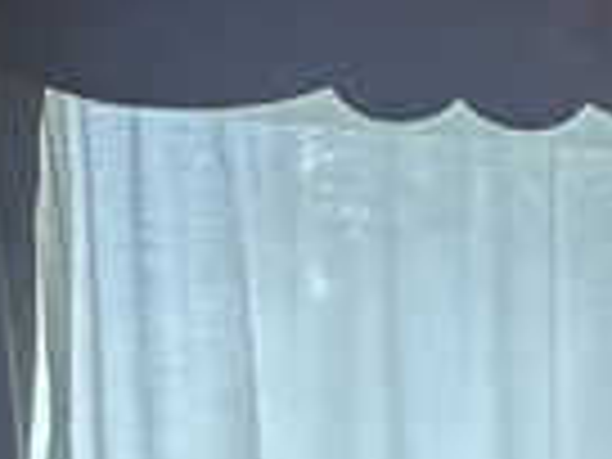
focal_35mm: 181
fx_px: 3200
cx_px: 2277
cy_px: 783
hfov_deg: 7.9
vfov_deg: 8.0
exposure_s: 1/134
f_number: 1.78
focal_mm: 6.86
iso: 64
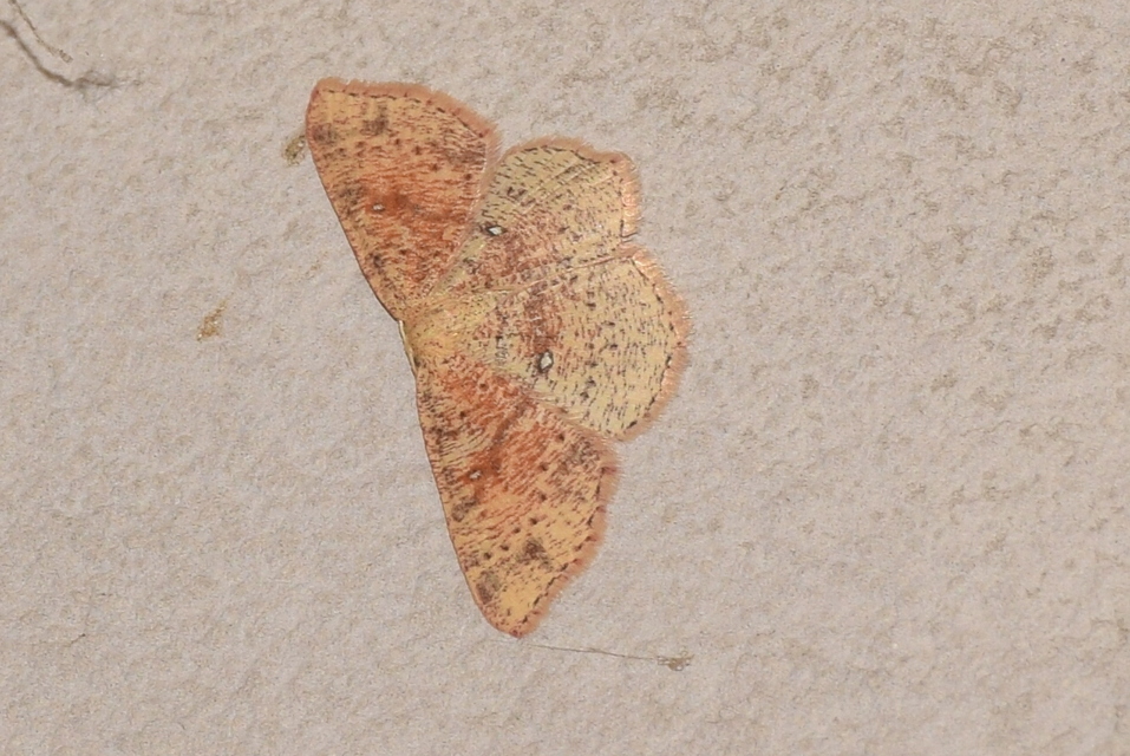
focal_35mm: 210
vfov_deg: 6.6
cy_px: 378
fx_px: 6598
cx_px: 565
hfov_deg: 9.8
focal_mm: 140
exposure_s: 1/160
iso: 100
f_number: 13
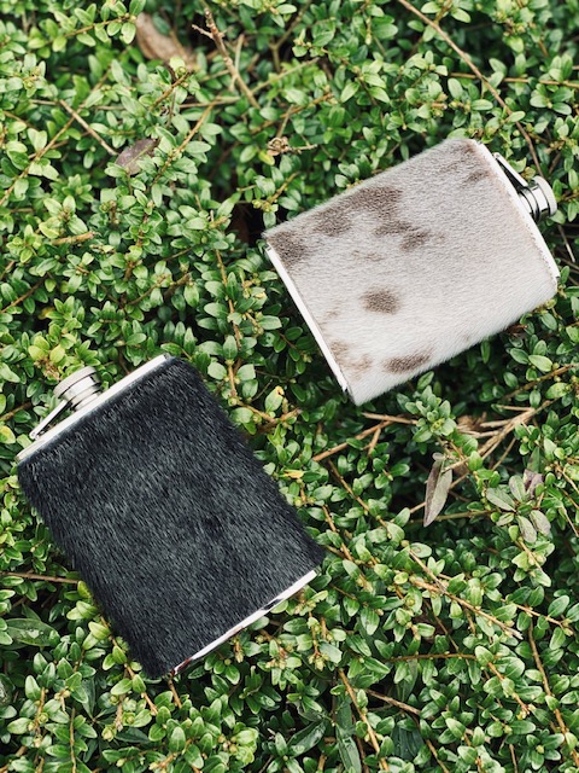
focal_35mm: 52
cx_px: 290
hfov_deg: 28.0
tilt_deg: -78.0
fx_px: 1160
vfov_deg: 36.8
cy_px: 386
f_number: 2
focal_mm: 6
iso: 160
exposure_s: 1/122
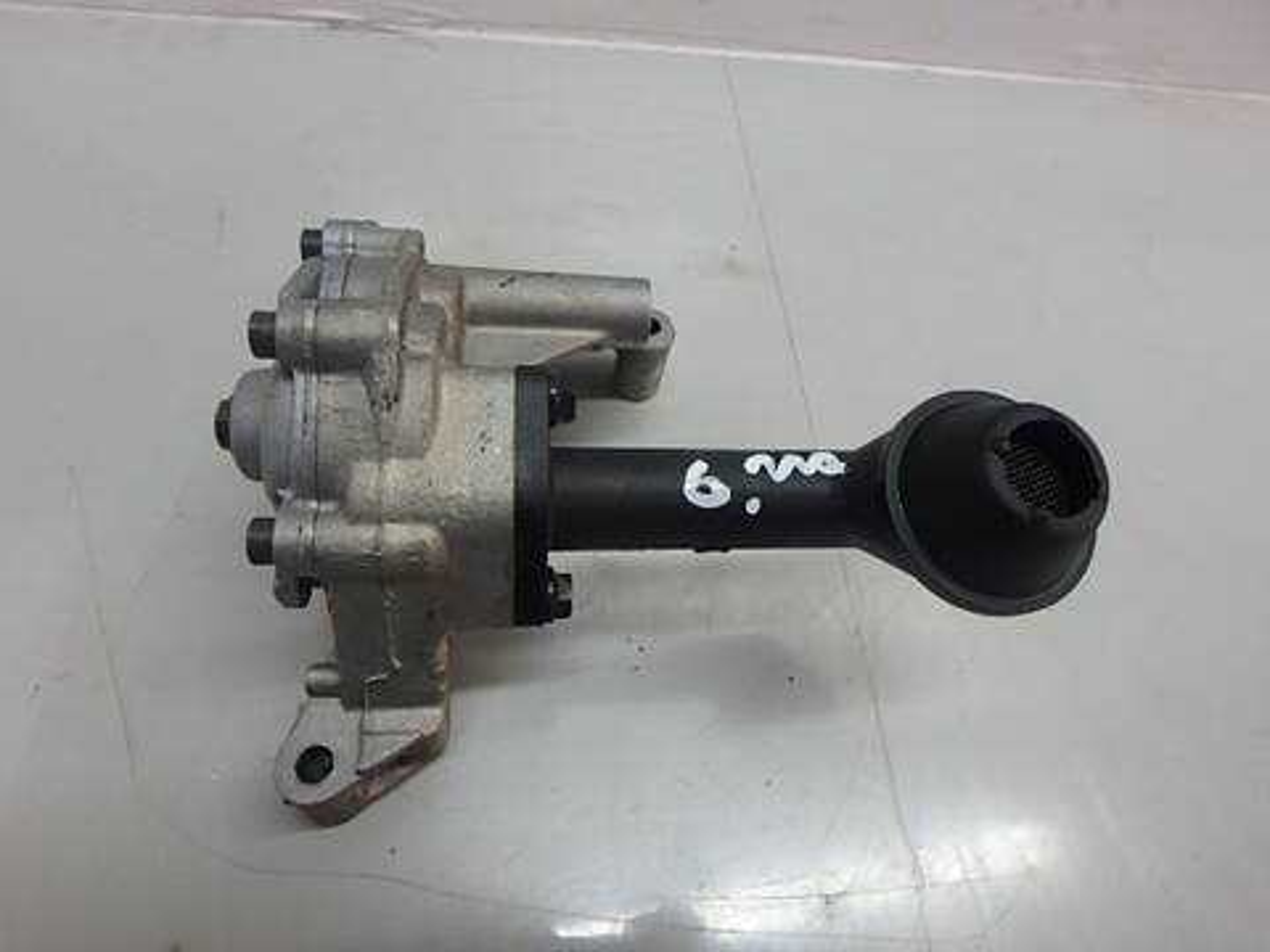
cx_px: 635
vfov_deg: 63.4
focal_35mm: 21
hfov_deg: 79.0
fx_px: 770
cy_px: 476
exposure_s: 1/50
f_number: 3.5
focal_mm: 3.7
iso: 200
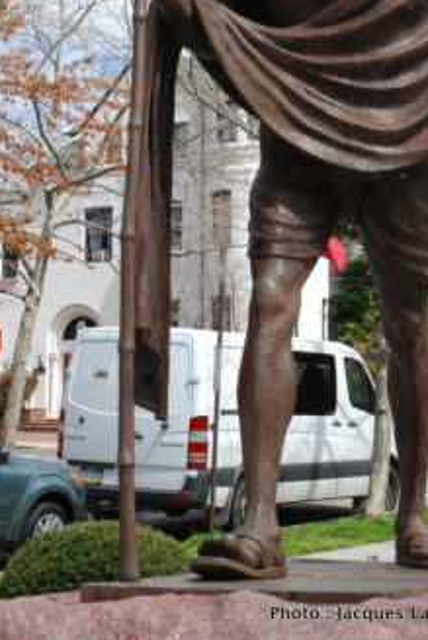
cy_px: 154
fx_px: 1550
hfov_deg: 15.7
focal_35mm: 87
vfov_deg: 23.1
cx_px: 290
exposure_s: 1/125
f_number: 10
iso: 100
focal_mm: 38
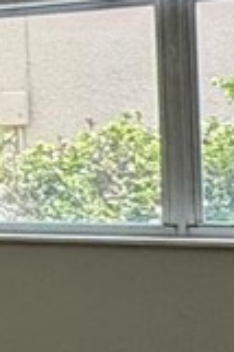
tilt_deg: +0.9
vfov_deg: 14.2
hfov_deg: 6.9
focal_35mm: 145
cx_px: -748
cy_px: 127
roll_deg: +1.1
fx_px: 1417
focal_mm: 2.22
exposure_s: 1/120
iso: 80
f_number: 2.2
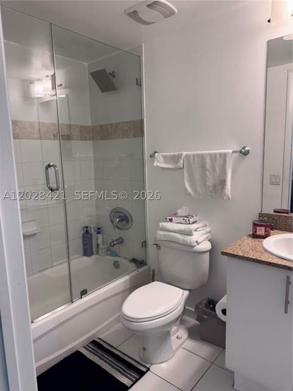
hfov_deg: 56.8
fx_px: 271
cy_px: 196
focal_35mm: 24
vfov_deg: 71.6
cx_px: 146
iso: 160
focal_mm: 6.76
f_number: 1.78
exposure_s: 1/120
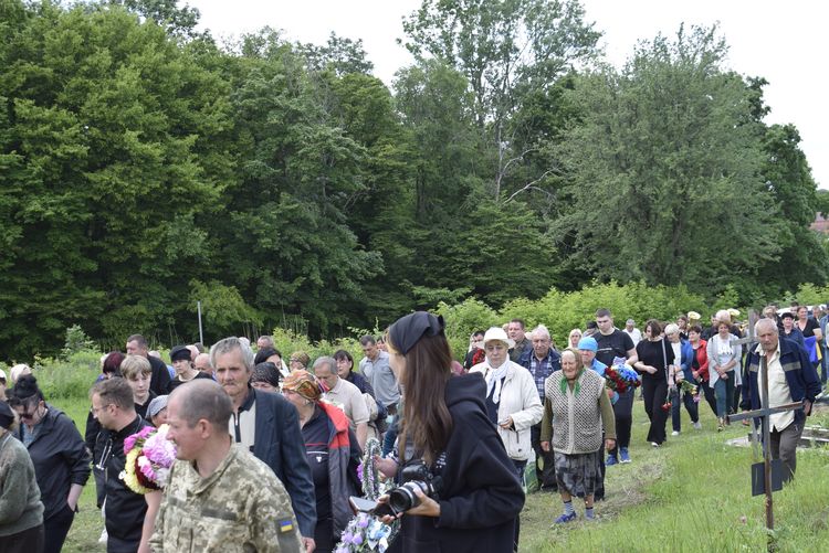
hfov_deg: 33.4
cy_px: 276
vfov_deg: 22.7
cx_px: 414
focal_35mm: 60
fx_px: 1382
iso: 320
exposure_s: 1/250
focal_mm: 40
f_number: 8
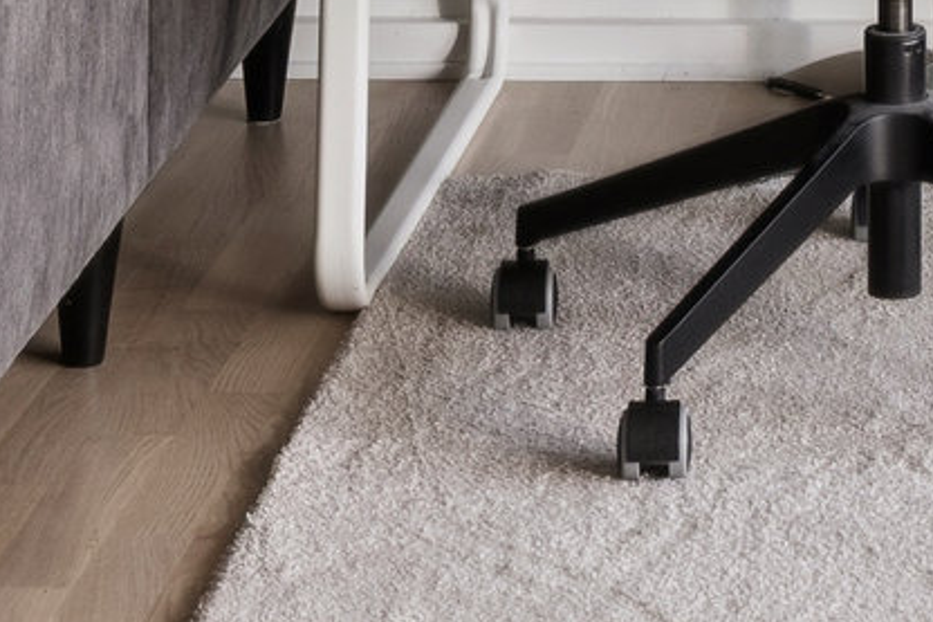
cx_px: 1097
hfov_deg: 12.1
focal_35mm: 166
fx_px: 4300
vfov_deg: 7.7
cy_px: -898
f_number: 10
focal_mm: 23
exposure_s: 1/5
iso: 200
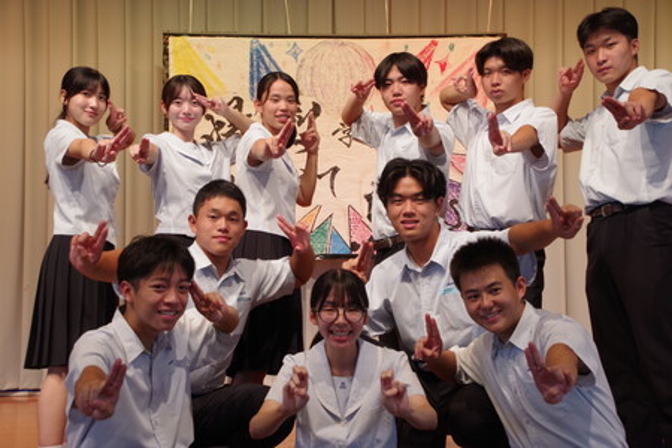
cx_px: 336
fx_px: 1120
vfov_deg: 22.6
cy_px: 224
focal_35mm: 60
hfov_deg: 33.4
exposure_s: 1/100
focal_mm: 40
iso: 1600
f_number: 6.3
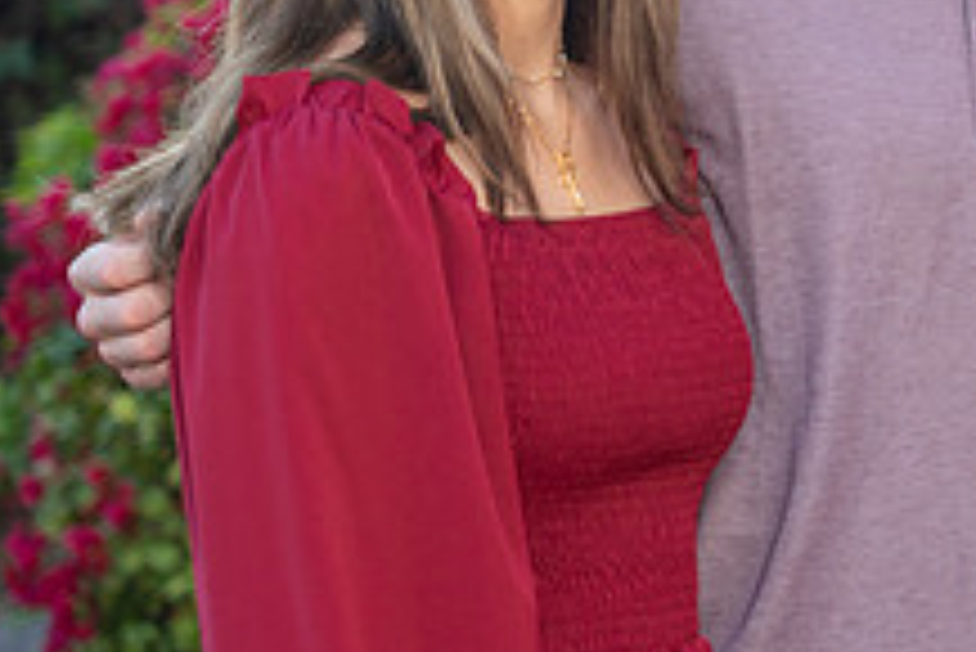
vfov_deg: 6.5
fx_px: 5724
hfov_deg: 9.6
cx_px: 1232
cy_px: 25
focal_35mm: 211
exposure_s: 1/200
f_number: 4
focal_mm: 79
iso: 250
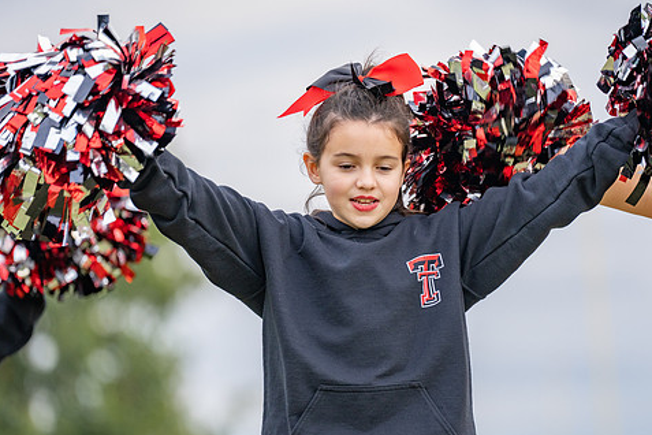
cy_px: 239
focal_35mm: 243
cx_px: 355
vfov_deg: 5.7
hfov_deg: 8.5
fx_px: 4401
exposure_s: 1/500
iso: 500
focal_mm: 200
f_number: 2.8
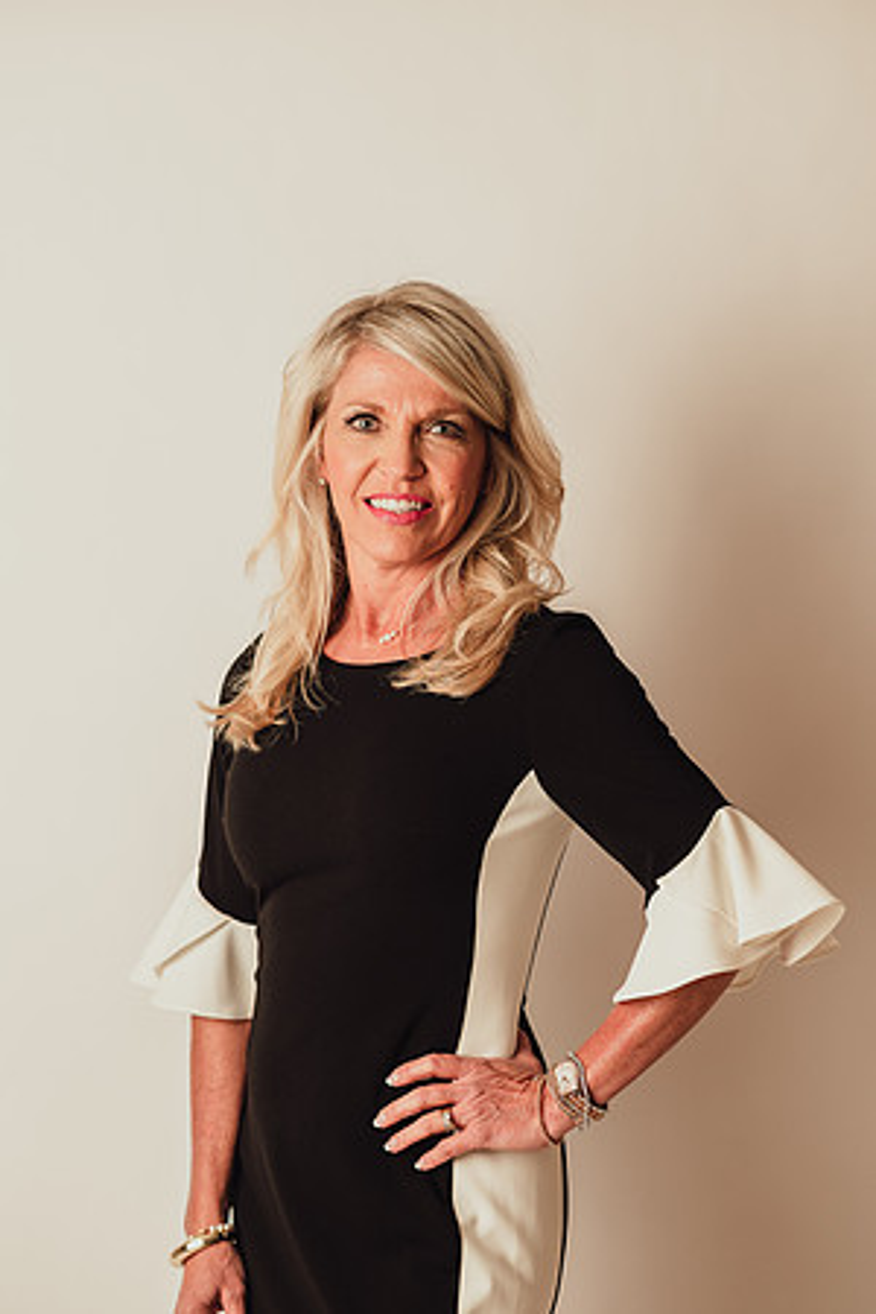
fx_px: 3102
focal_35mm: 85
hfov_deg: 16.1
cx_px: 438
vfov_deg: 23.9
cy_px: 657
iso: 200
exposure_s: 1/160
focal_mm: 85
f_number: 2.8
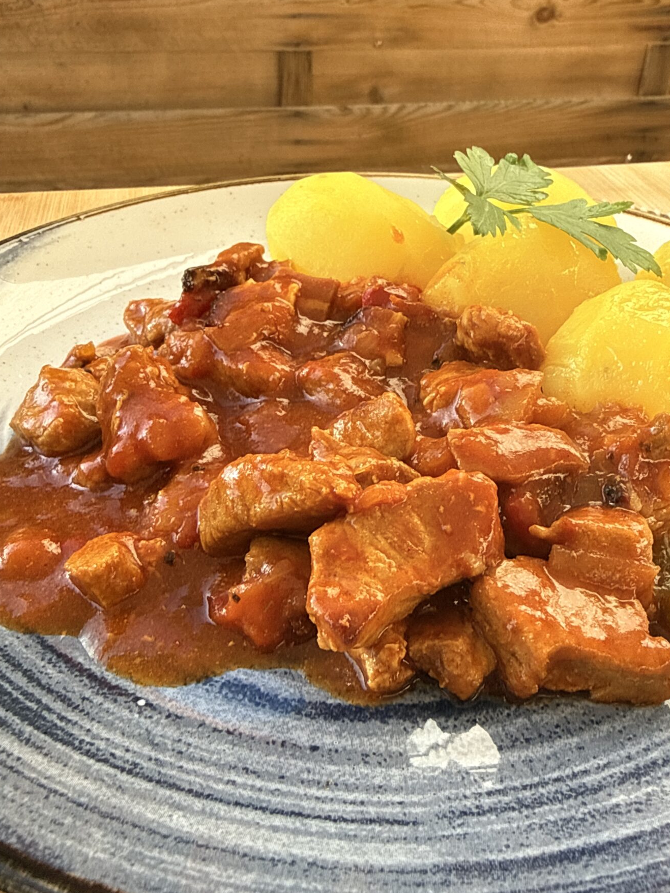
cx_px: 384
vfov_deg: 52.6
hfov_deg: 40.6
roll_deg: -2.3
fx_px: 903
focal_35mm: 35
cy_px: 427
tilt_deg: -30.3
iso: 40
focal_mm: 2.22
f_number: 2.2
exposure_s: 1/201
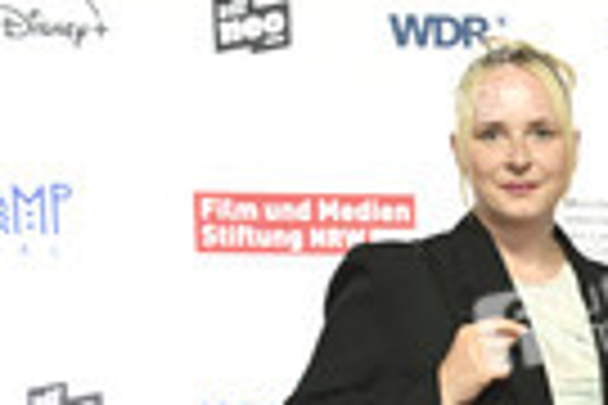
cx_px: 921
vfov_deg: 11.1
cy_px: 657
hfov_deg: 16.0
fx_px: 1976
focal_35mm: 117
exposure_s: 1/200
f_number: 5
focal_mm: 35
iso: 1600
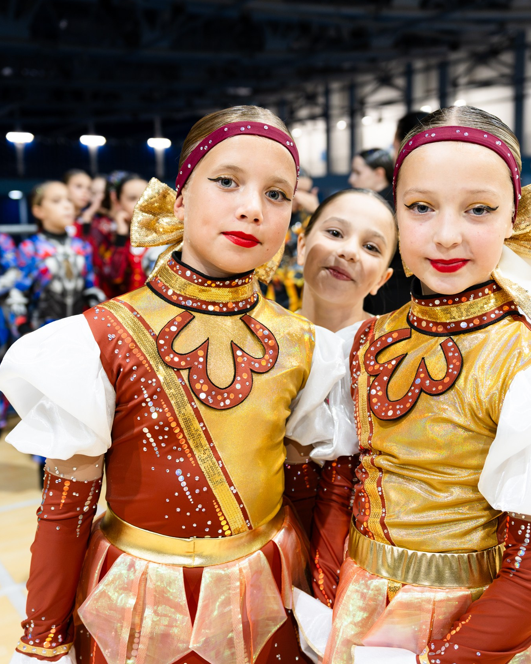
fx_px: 786
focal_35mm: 40
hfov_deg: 37.3
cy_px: 329
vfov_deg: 45.8
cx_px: 302
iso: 1250
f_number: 2.8
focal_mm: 28
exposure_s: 1/160
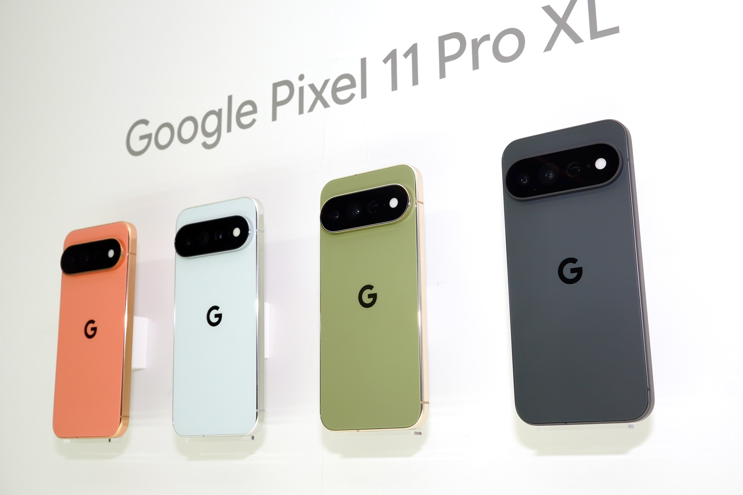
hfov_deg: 49.4
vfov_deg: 34.1
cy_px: 248
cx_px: 372
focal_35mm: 39
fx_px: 808
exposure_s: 1/125
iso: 100
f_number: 8
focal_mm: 26.1
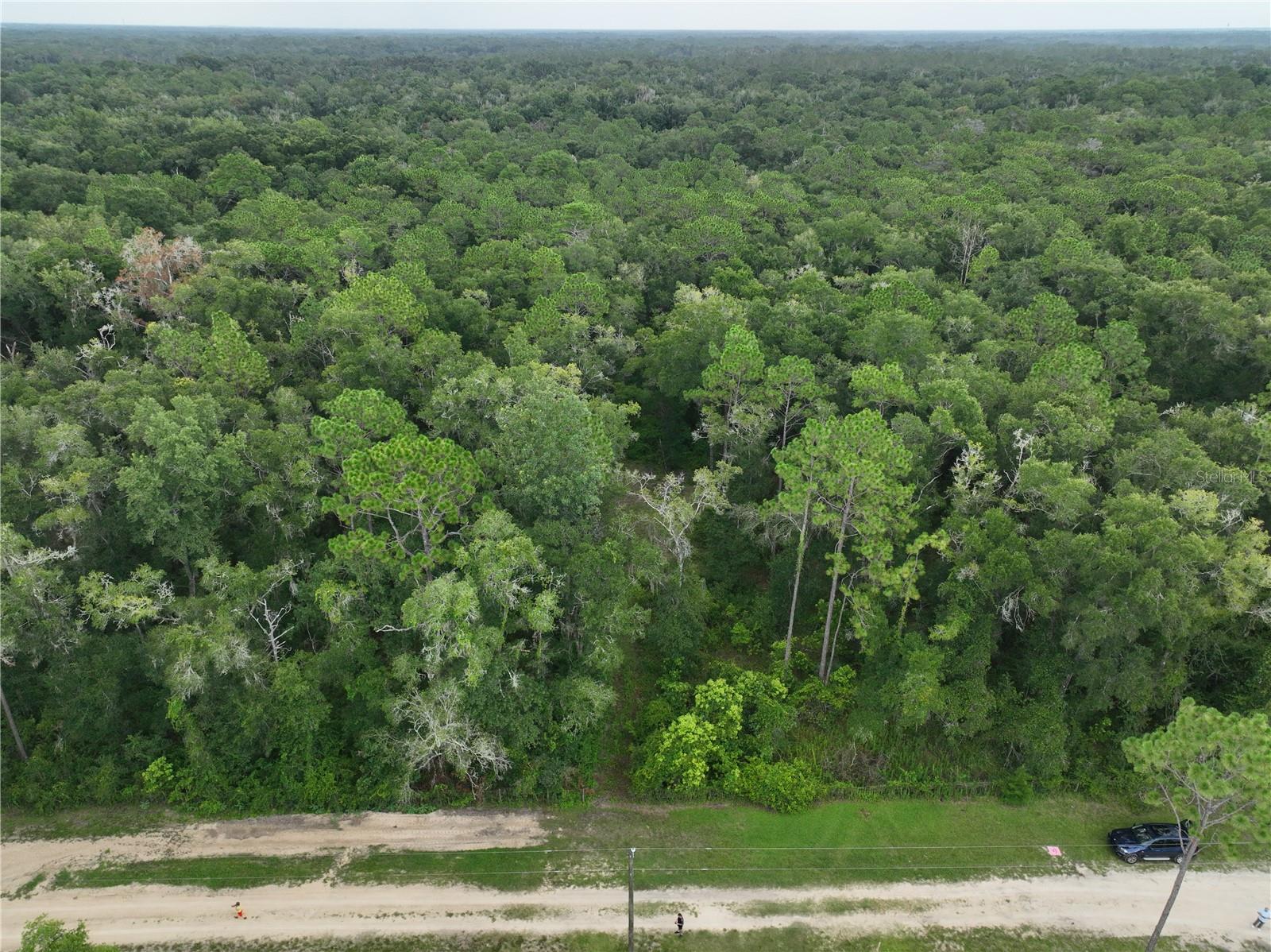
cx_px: 636
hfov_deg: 71.6
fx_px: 881
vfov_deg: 56.8
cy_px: 476
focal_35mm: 24
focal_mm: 12.29
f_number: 2.8
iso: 100
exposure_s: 1/640
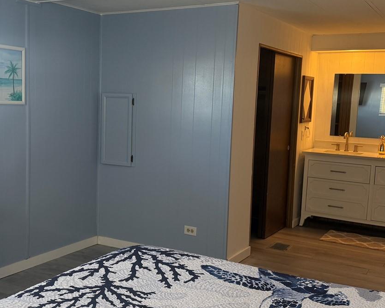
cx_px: 155
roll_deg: -1.6
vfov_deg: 33.4
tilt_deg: -5.1
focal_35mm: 45
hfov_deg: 41.0
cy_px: 155
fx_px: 513
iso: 200
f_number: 1.78
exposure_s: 1/212
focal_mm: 6.76
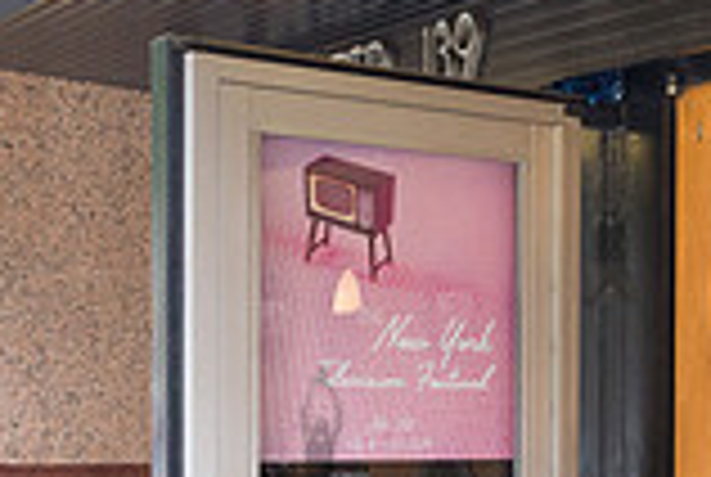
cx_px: 1188
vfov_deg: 15.4
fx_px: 1741
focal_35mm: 88
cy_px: 443
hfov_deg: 19.0
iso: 2500
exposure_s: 1/1000
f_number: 4
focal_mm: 24
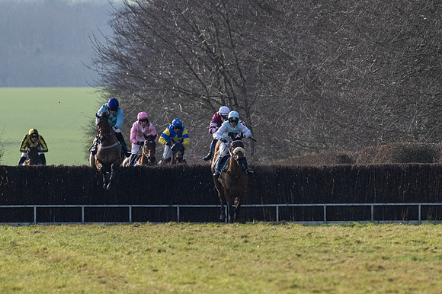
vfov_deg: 1.8
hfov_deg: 2.7
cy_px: 157
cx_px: 279
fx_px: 9368
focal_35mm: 763
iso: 800
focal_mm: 280
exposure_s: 1/8000
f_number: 4
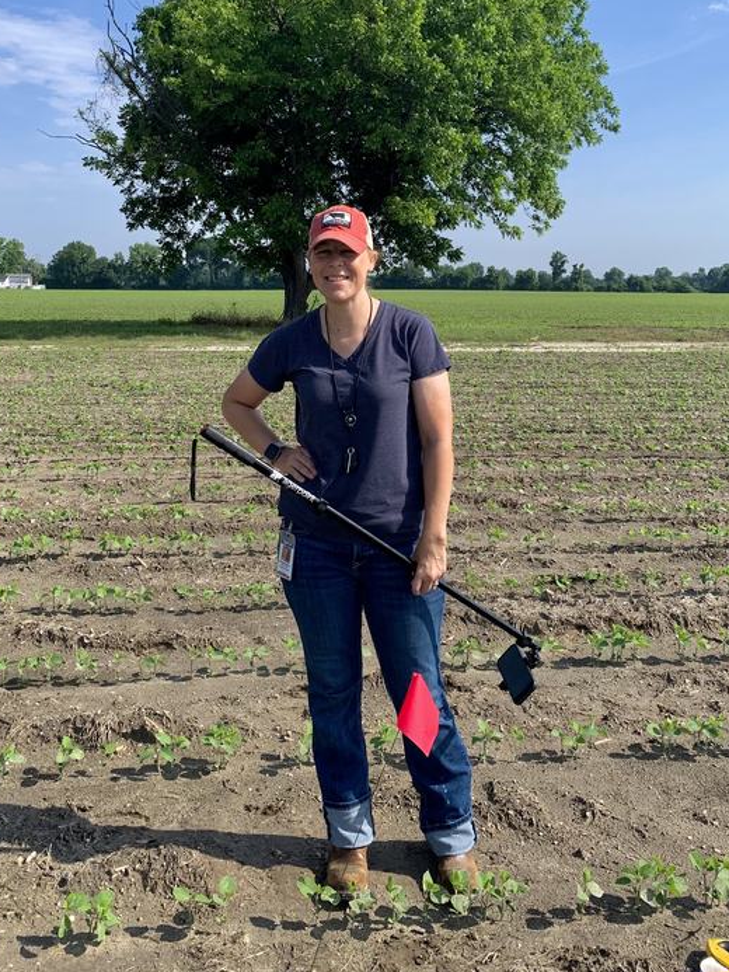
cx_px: 357
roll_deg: -0.6
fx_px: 982
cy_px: 336
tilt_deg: -0.9
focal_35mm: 35
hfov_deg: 40.7
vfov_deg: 51.8
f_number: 1.8
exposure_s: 1/1953
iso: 25
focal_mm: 4.25
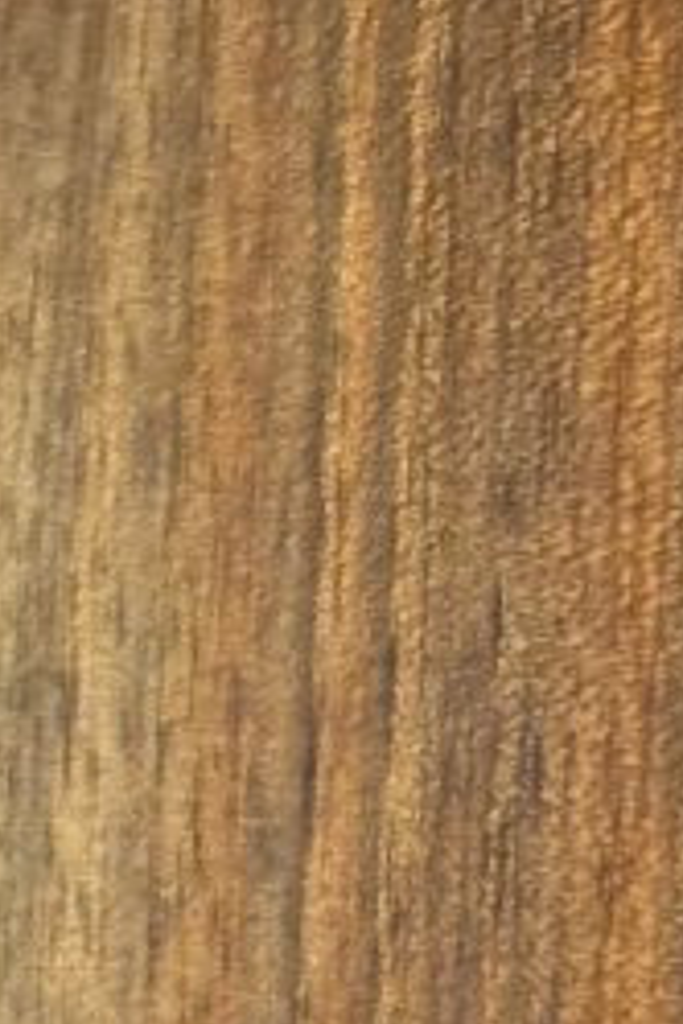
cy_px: 1670
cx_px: -1127
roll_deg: +0.5
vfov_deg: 8.3
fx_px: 6858
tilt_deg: -9.5
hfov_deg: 5.5
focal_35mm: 241
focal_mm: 6.76
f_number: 1.78
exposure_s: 1/153
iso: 80
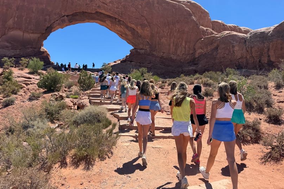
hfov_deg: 69.4
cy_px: 87
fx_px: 205
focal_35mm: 26
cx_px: 141
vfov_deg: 49.5
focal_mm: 6.76
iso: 80
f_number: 1.78
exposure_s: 1/4310
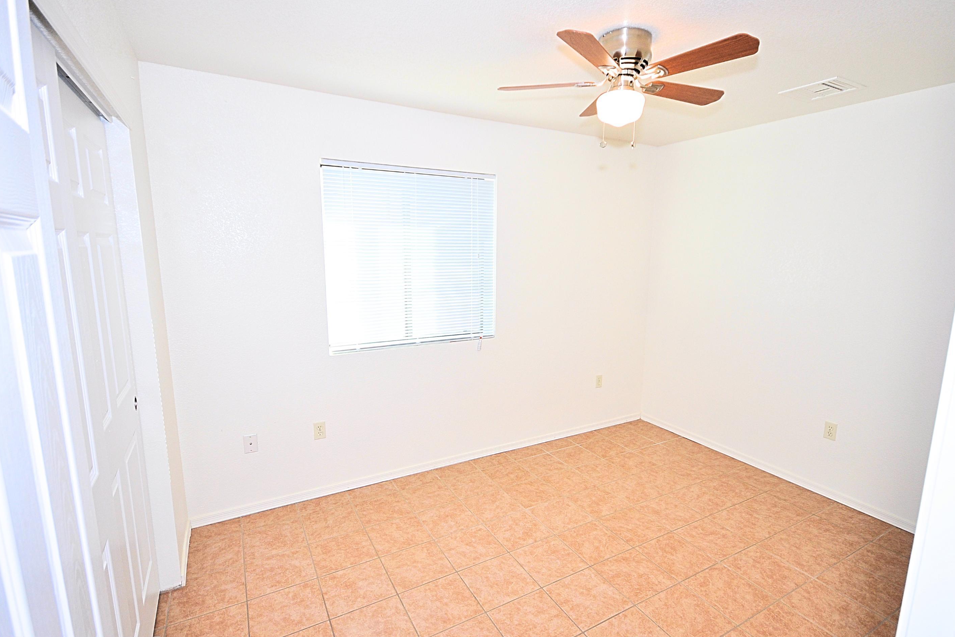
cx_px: 498
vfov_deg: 66.6
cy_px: 324
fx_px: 485
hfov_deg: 89.1
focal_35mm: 18
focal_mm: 11.5
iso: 400
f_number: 5.6
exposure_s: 1/125
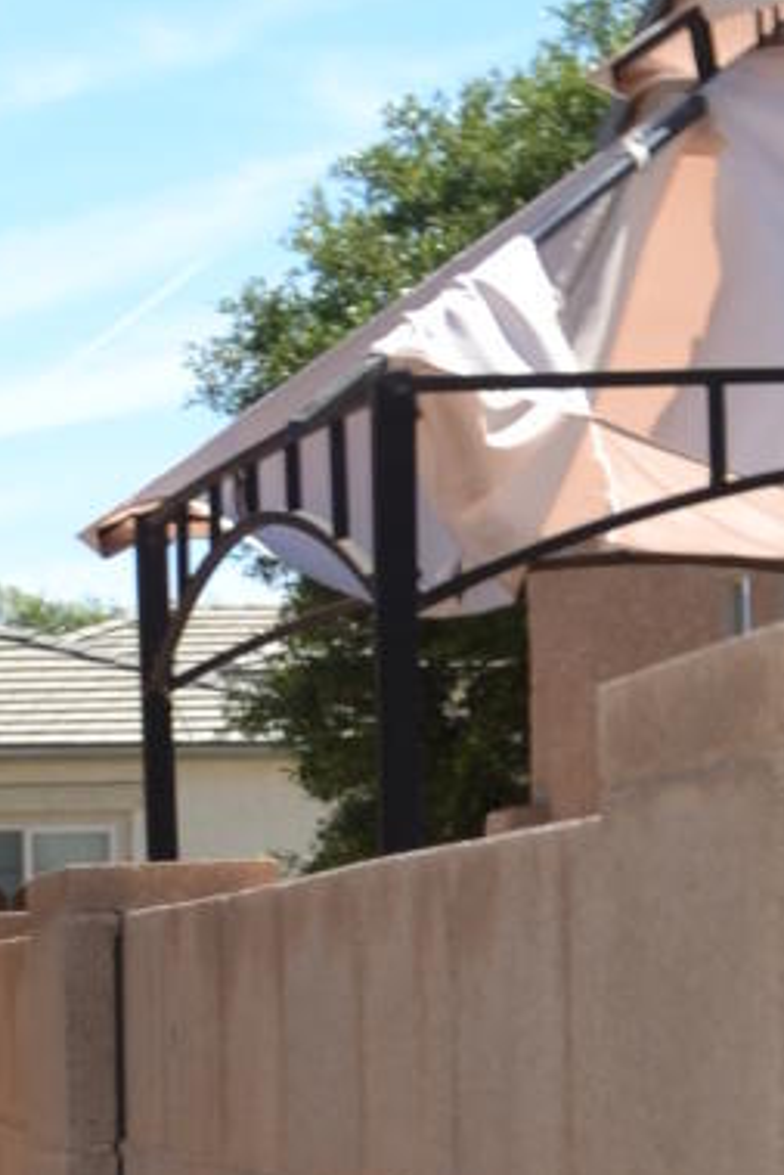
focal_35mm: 174
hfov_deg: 7.8
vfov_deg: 11.6
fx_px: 5678
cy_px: 1442
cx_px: -349
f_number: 8
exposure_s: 1/200
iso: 100
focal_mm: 22
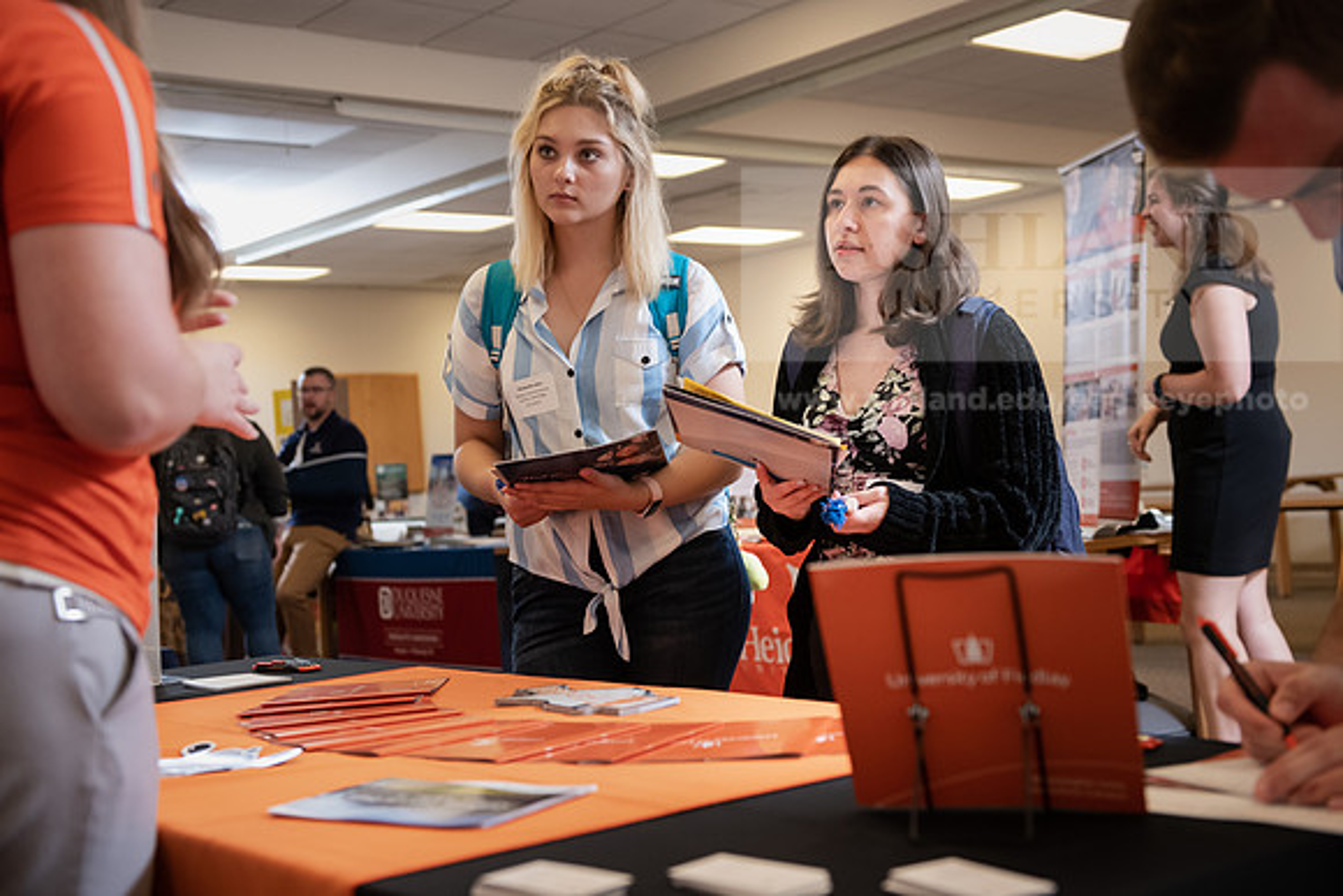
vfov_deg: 29.9
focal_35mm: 45
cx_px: 672
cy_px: 448
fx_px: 1679
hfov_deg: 43.6
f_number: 3.5
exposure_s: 1/200
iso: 1250
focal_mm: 45
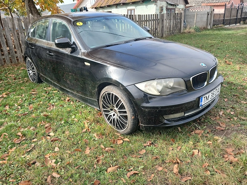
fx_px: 193
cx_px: 124
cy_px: 92
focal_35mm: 27
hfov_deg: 65.3
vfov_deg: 51.4
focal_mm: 3.98
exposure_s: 1/133
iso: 20
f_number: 1.8
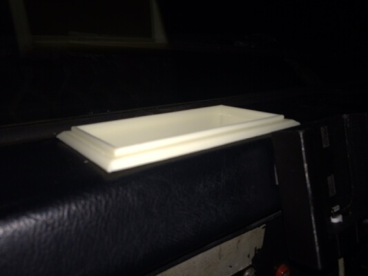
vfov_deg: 48.2
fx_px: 308
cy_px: 138
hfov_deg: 61.6
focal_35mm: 29
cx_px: 184
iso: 32
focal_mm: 4.15
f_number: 2.2
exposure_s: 1/122
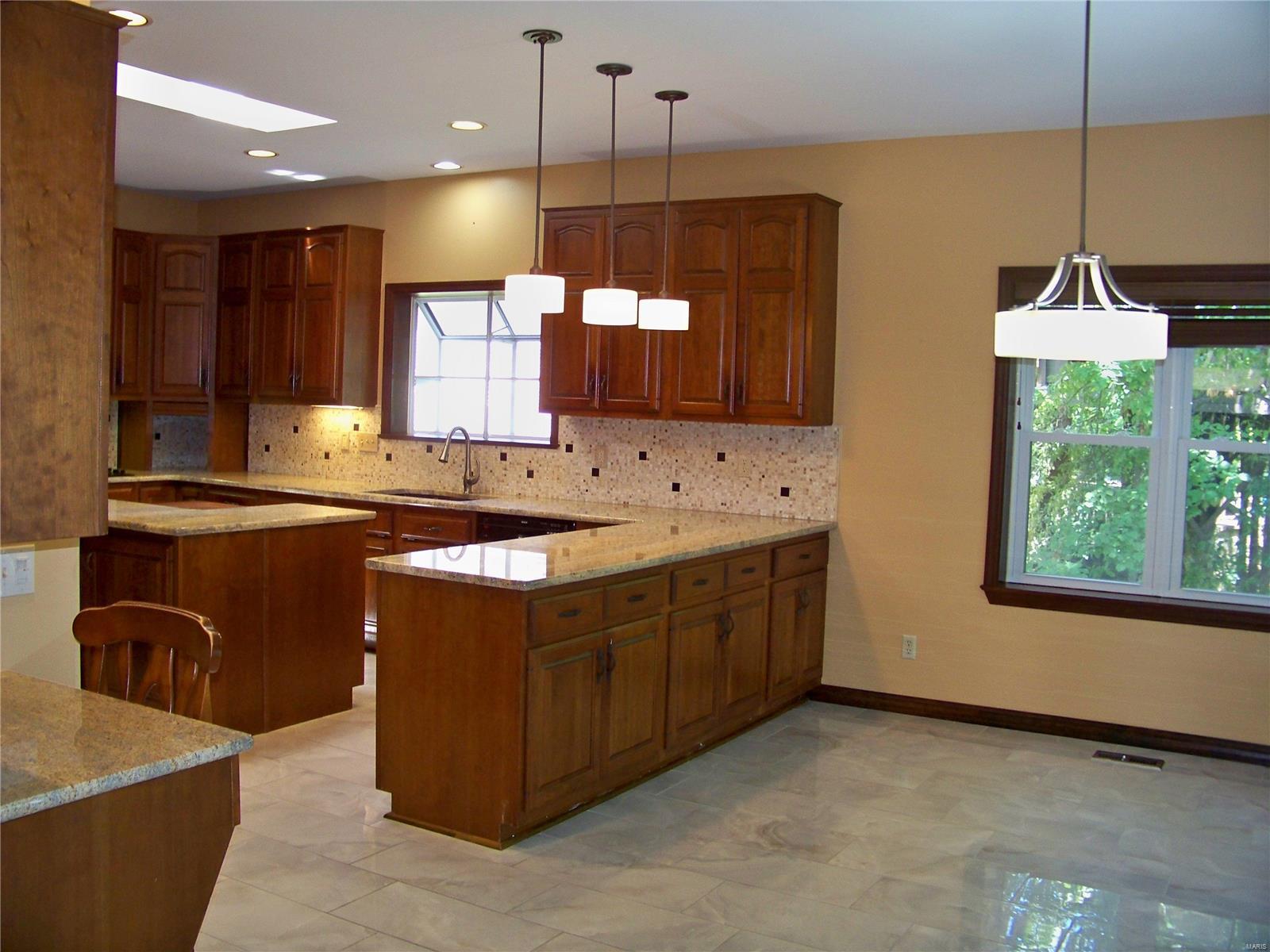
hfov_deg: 55.4
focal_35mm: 33
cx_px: 635
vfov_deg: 42.9
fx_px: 1211
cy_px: 476
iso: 200
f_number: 2.8
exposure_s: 1/30
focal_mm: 5.85
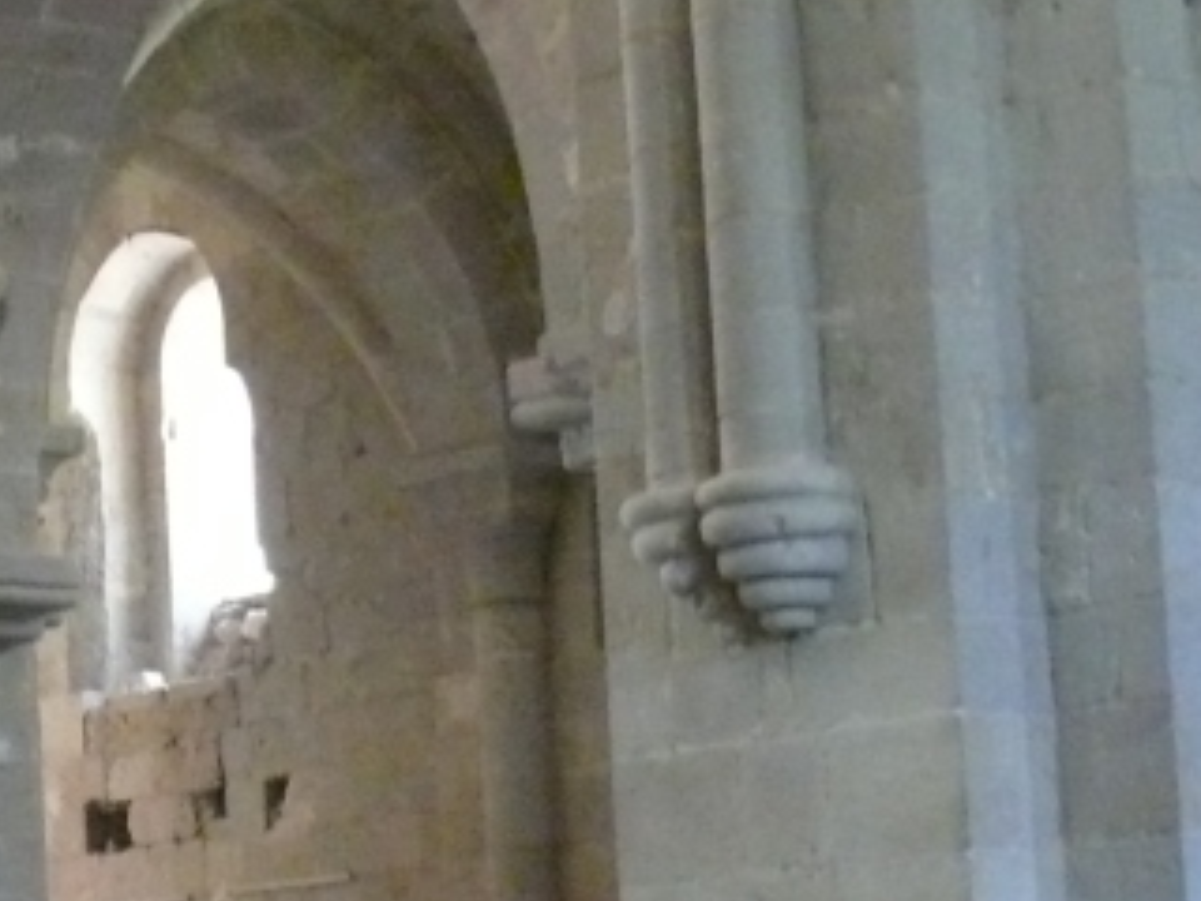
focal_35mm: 112
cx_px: 251
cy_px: 935
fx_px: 3886
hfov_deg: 17.4
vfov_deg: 13.0
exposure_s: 1/30
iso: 800
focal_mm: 7.4
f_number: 2.8
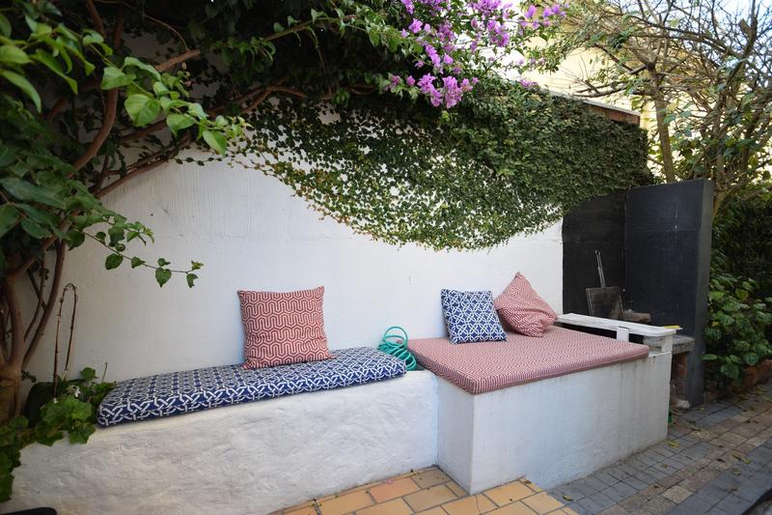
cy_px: 258
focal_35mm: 17
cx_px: 386
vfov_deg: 69.6
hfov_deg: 92.5
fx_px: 370
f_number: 4.2
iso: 100
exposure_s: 1/25
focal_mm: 11.5
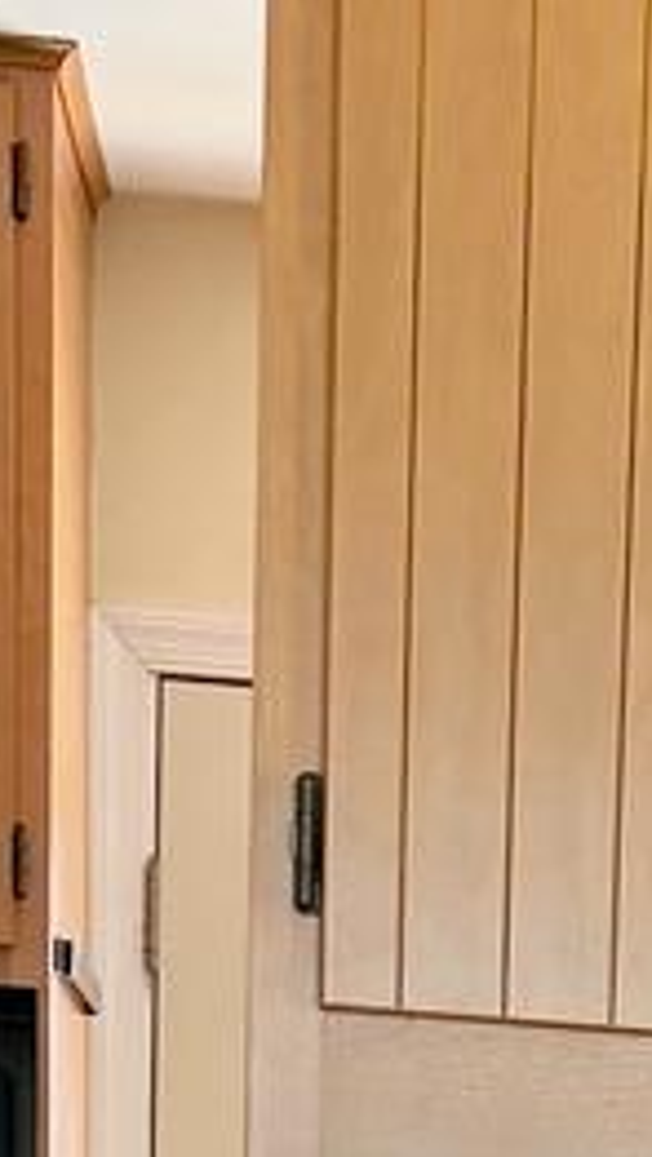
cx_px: 958
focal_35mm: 154
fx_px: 4729
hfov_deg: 7.8
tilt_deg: -16.8
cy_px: 2939
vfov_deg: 11.2
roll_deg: -5.0
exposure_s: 1/94
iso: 200
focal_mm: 6.76
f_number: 1.78
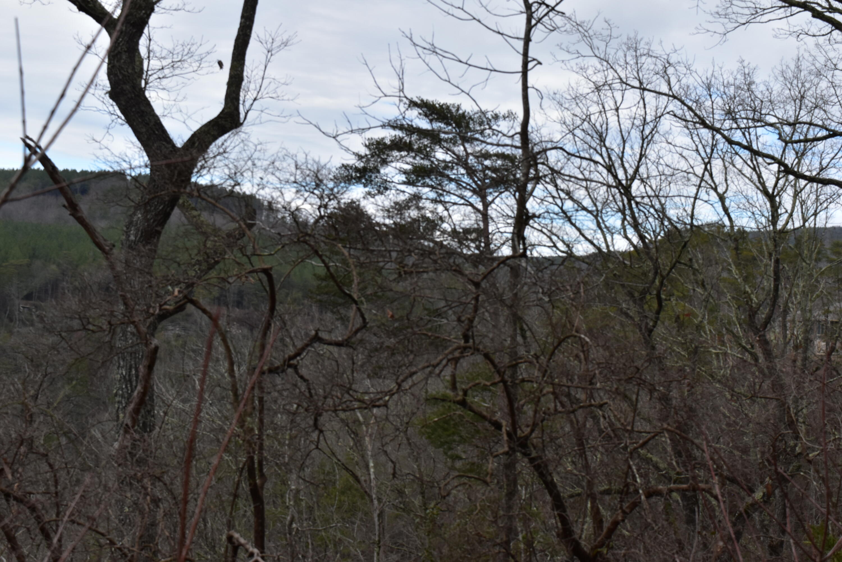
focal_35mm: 51
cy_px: 281
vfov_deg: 26.5
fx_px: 1193
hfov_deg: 38.9
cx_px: 421
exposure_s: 1/400
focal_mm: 34
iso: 400
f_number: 11
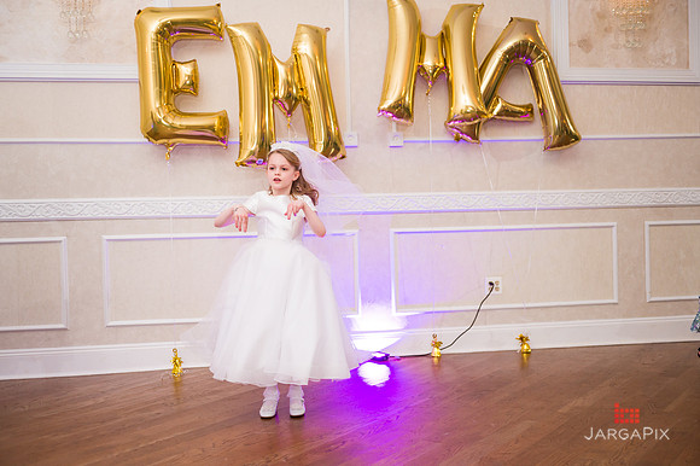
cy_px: 233
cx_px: 350
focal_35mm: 38
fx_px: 738
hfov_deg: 50.7
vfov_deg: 35.0
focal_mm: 38
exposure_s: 1/200
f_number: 3.2
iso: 1250
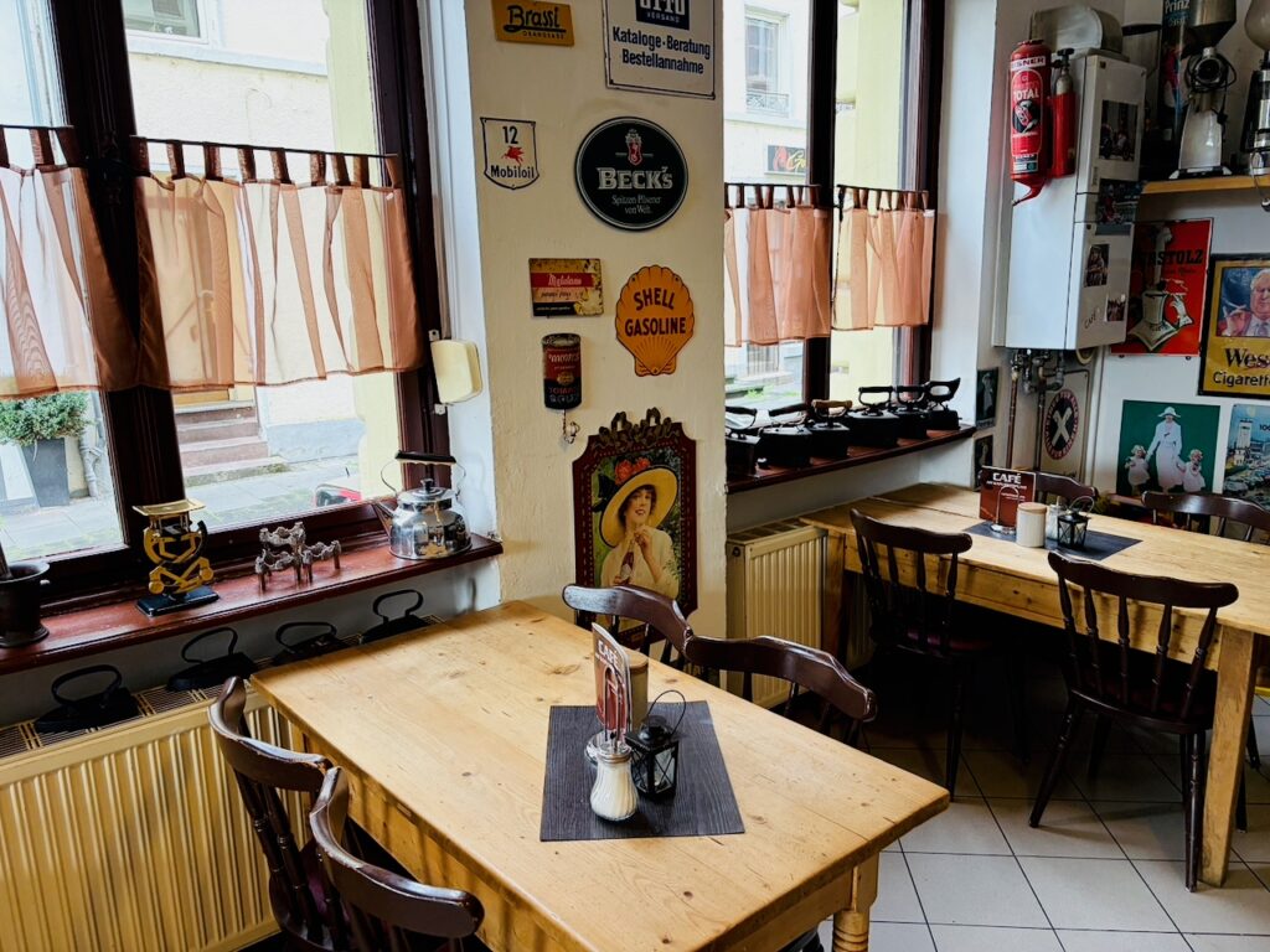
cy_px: 476
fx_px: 954
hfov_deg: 67.3
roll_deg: +1.6
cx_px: 635
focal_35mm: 26
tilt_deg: -12.3
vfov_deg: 53.1
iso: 125
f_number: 1.6
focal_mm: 5.96
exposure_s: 1/50
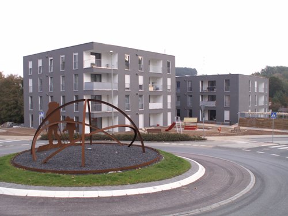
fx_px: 291
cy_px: 108
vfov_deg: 40.7
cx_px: 144
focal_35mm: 35
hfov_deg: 52.6
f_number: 3.5
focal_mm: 5.86
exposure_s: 1/60
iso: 50
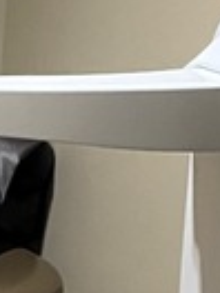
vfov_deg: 9.8
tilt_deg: -12.8
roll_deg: -1.4
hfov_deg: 7.0
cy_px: 124
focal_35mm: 202
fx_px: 1712
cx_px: -300
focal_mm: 5.1
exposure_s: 1/40
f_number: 1.6
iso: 640
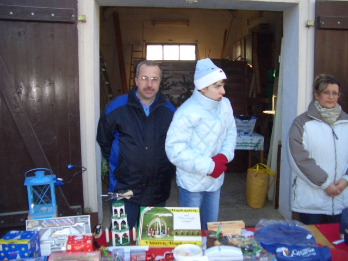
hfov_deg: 52.6
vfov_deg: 40.7
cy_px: 130
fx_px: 352
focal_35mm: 35
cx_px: 174
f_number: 2.6
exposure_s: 1/640
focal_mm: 5.8
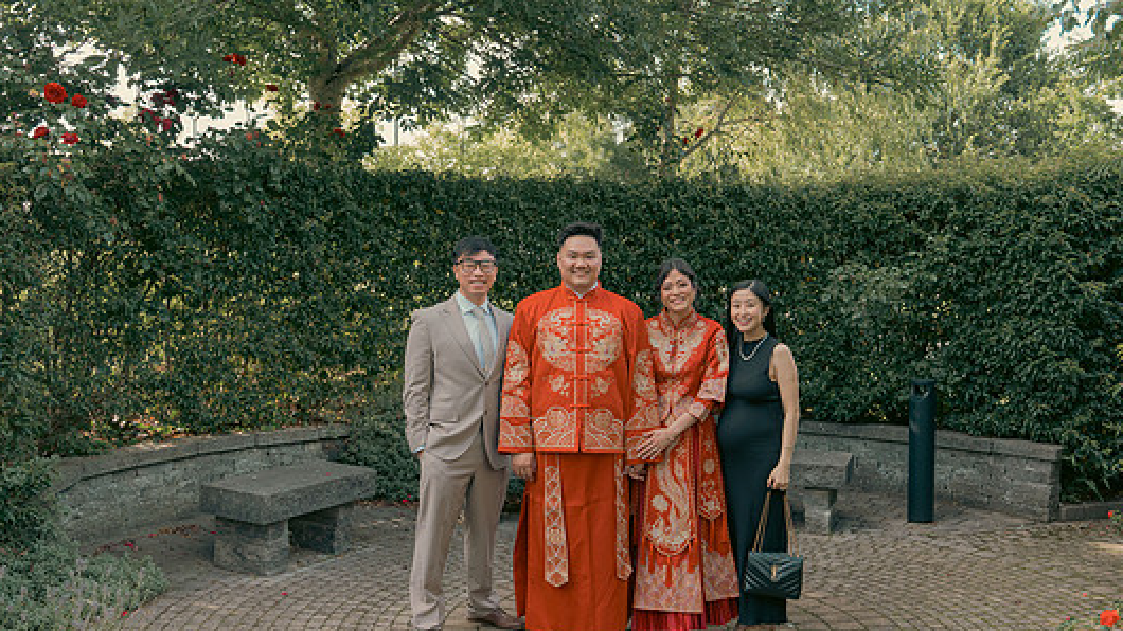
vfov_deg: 30.4
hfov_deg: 51.6
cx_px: 585
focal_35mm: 39
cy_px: 304
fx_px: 1161
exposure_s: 1/160
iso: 400
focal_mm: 34
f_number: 5.6
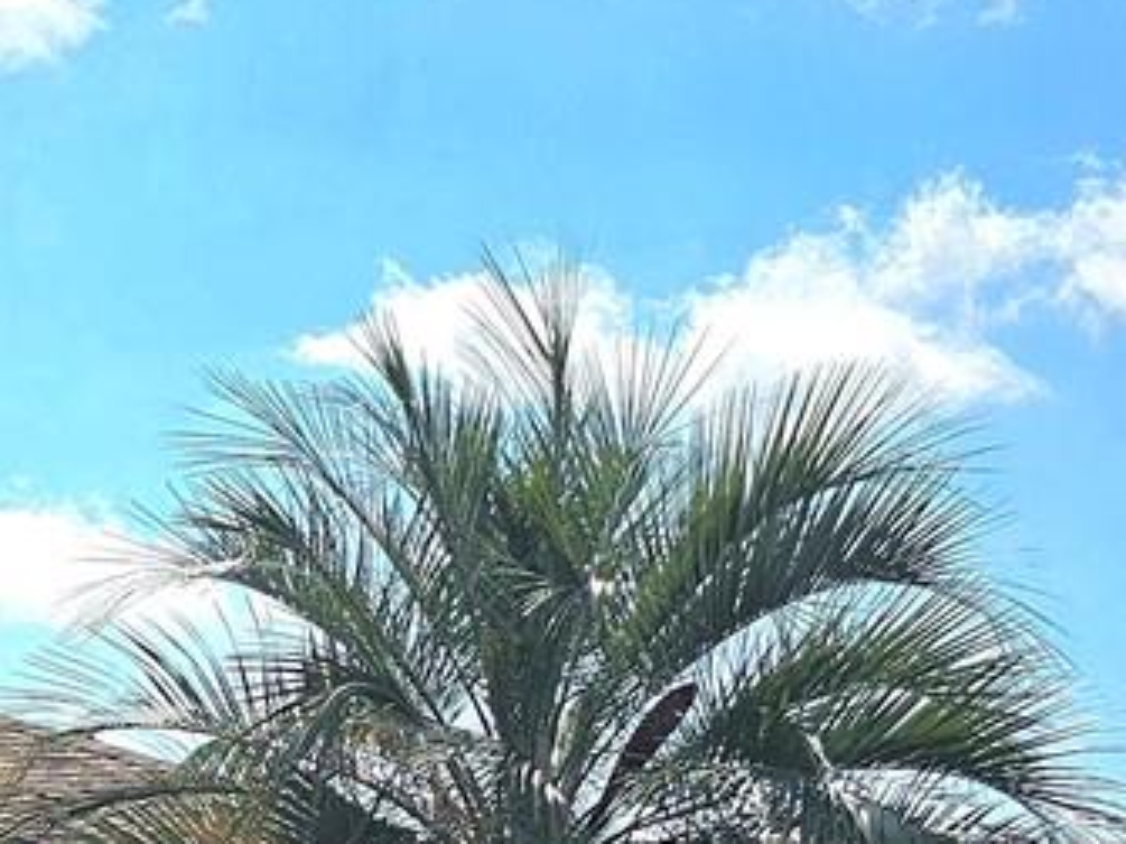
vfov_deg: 13.0
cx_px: -864
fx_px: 3577
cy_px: 1079
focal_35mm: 110
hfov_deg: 15.5
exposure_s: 1/2500
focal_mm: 6.3
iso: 10
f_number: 1.7
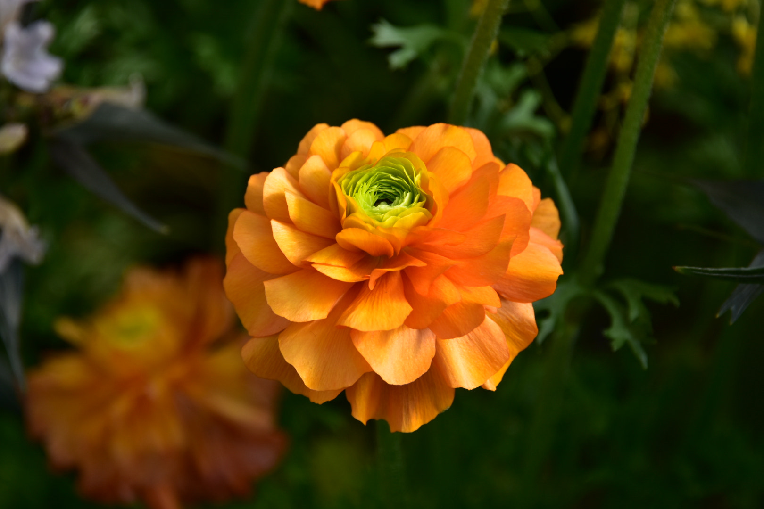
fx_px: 9549
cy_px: 254
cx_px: 382
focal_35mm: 450
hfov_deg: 4.6
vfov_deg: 3.1
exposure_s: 1/125
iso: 125
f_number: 5.6
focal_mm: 300
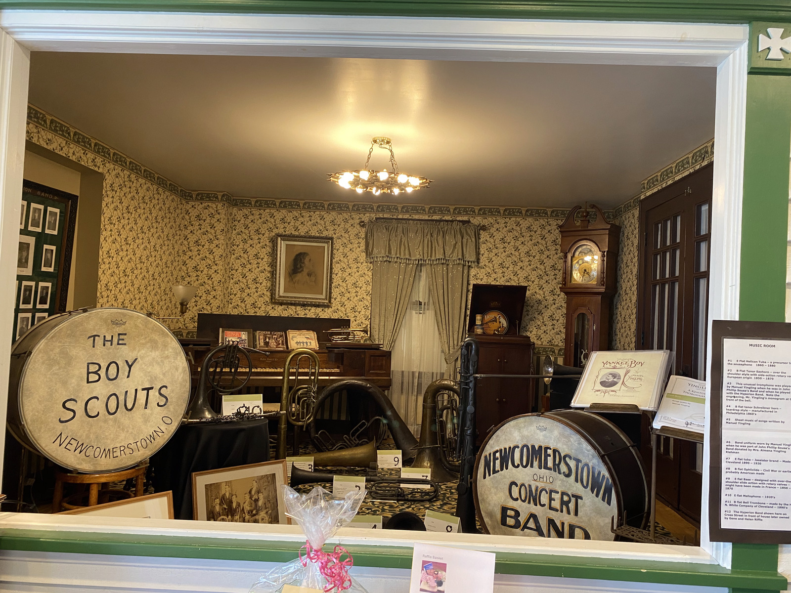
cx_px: 396
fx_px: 594
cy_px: 296
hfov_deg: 67.3
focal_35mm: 26
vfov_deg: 53.1
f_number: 1.8
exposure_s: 1/60
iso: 125
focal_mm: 4.25
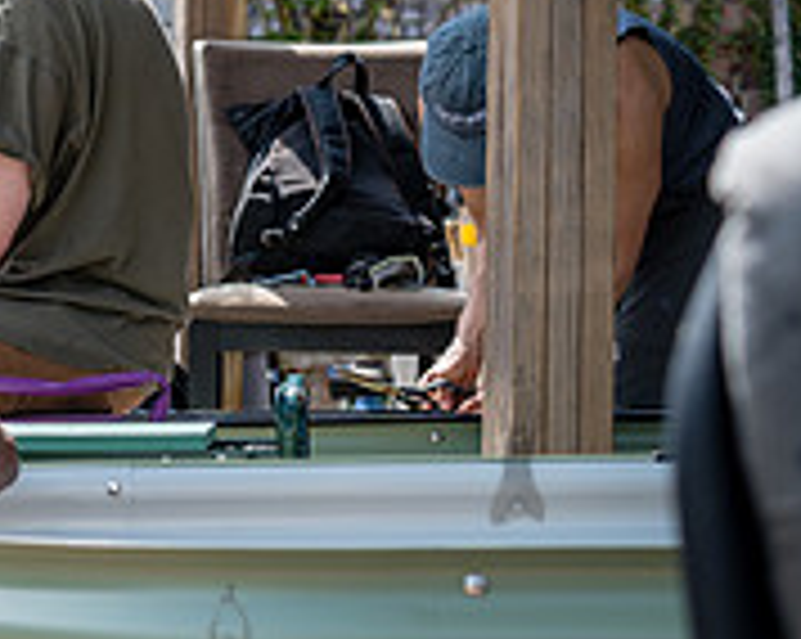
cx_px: -546
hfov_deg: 13.2
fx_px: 3173
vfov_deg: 11.5
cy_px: 320
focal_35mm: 134
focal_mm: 38
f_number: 3.5
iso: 100
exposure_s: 1/400
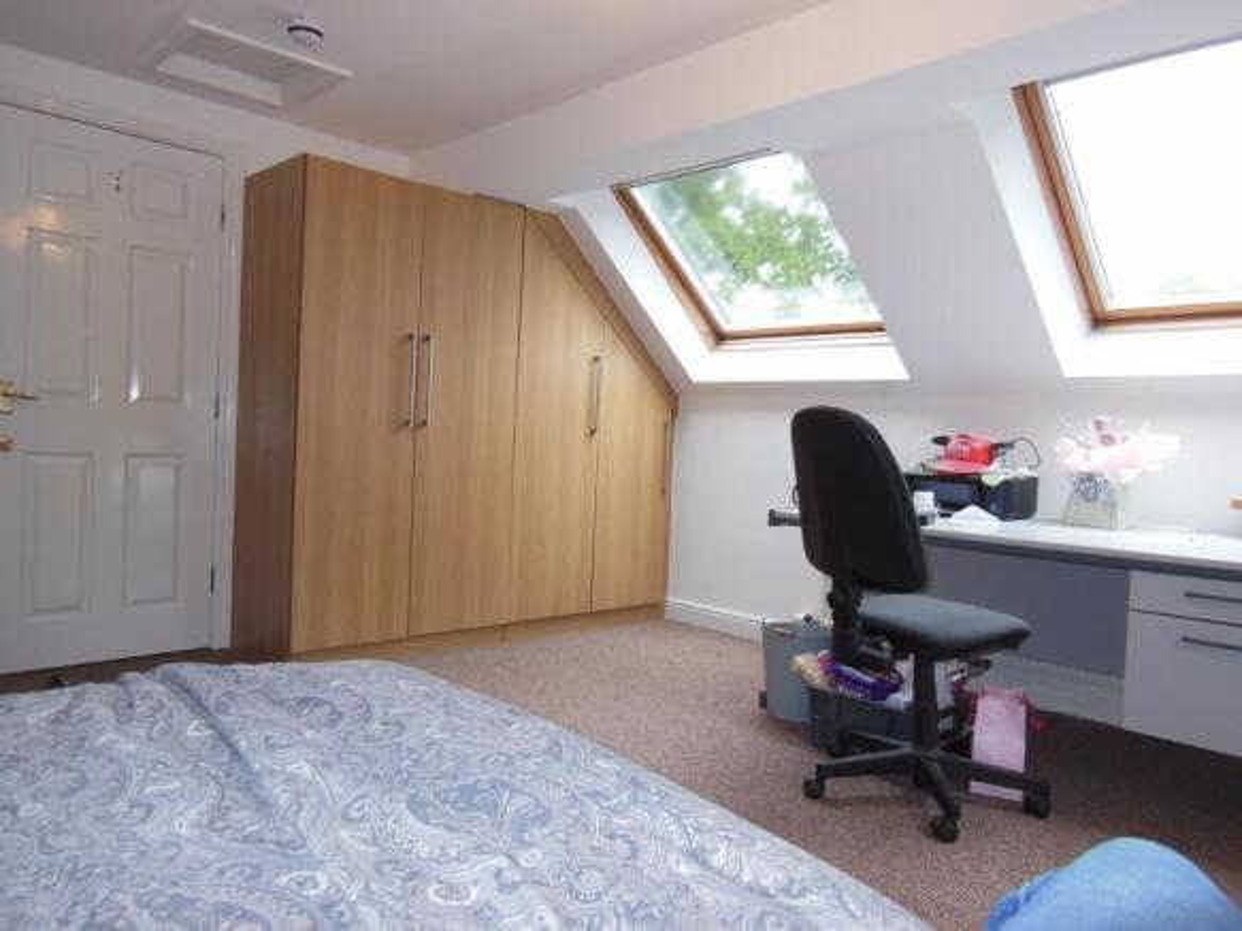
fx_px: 897
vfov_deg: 54.9
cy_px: 466
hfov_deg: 69.4
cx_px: 621
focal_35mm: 25
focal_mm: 4.5
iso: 125
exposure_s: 1/30
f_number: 3.5
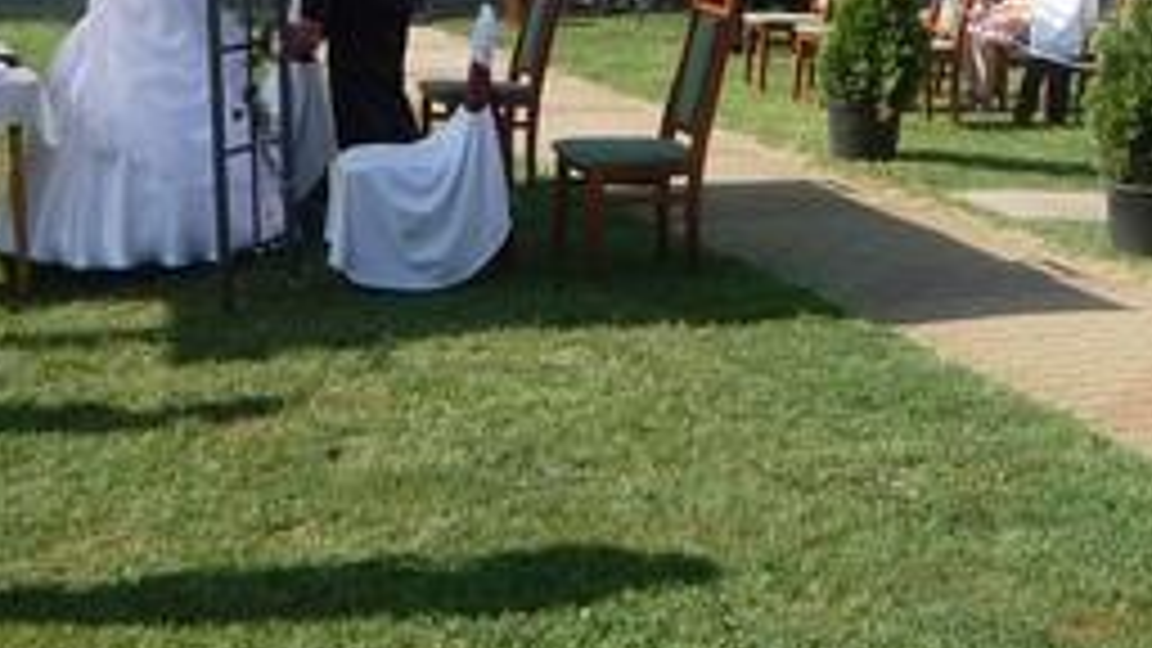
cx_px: 684
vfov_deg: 15.1
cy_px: 32
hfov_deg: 26.8
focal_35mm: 79
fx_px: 2413
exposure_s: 1/500
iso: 100
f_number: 3.5
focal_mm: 4.4
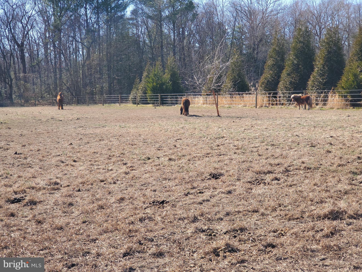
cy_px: 136
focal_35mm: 52
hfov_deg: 36.8
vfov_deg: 28.0
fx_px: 544
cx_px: 181
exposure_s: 1/379
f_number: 2.4
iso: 50
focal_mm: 6
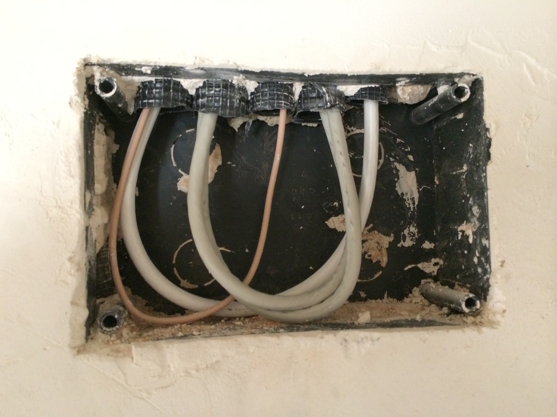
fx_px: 483
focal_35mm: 30
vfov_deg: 46.8
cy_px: 208
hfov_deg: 60.0
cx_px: 278
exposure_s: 1/20
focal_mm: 4.12
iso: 320
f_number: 2.2
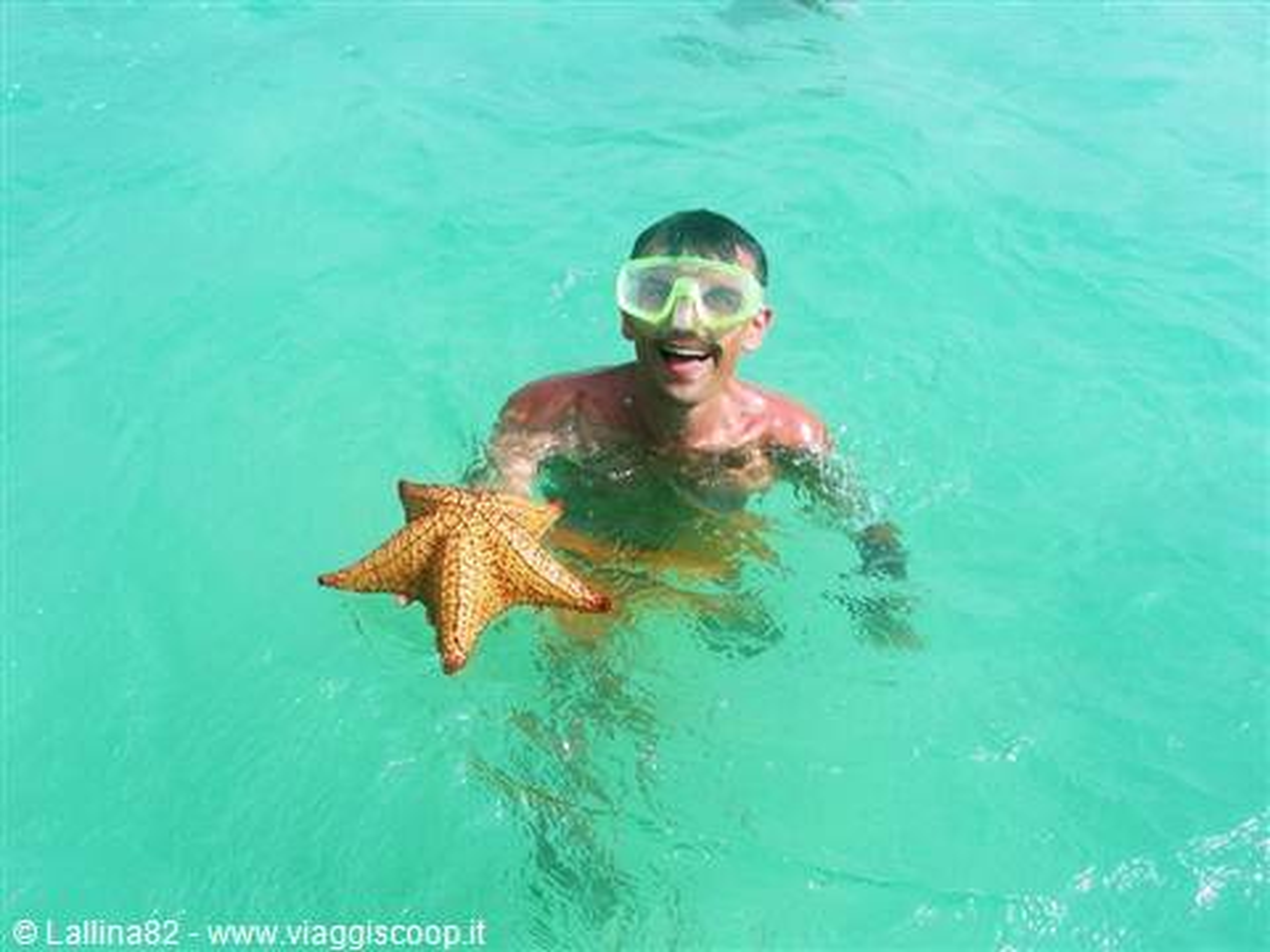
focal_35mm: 38
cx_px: 635
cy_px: 476
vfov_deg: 37.7
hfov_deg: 49.0
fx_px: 1394
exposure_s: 1/410
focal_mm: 6.3
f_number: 5.6
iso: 50
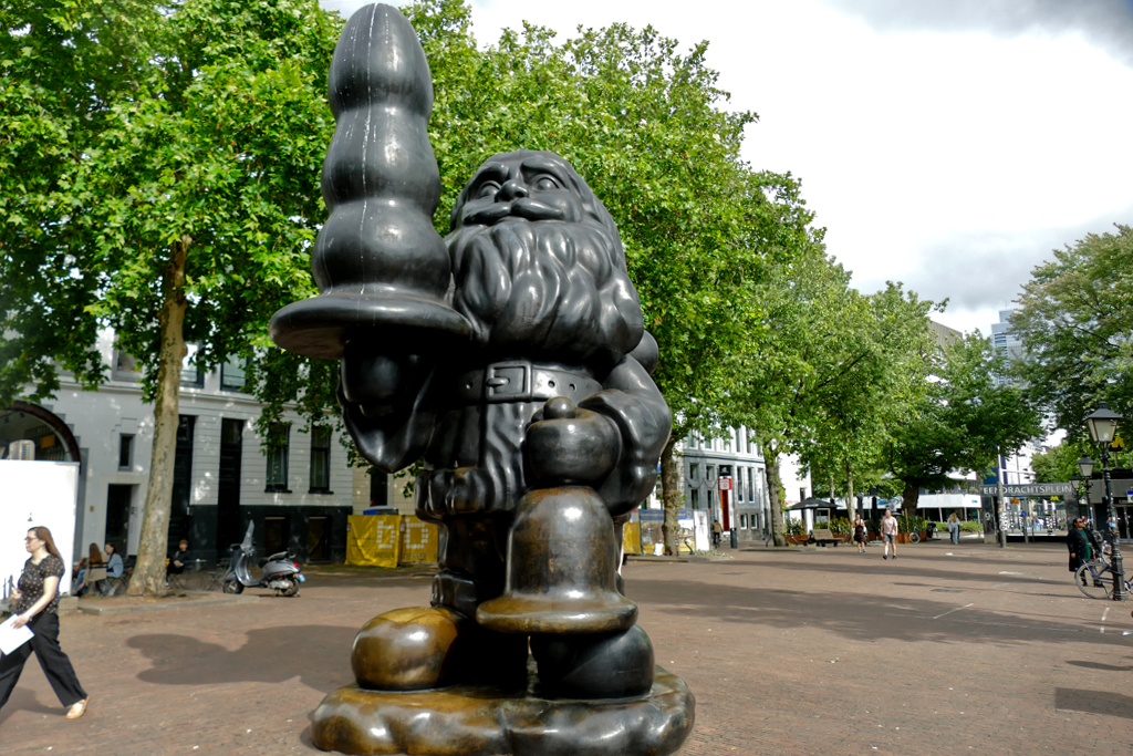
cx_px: 566
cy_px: 378
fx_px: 787
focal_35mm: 25
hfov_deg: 71.5
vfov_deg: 51.3
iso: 125
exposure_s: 1/800
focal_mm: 9.1
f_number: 2.8
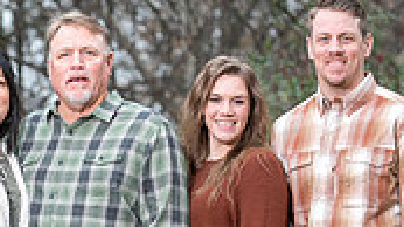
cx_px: 44
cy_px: 261
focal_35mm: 387
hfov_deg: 5.6
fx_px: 4143
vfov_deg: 3.1
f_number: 4
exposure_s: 1/125
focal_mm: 110
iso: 200
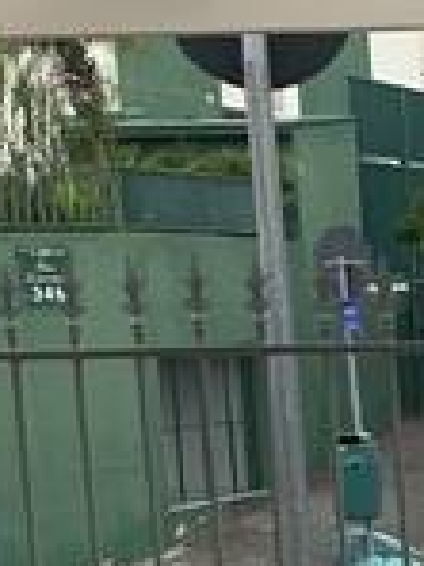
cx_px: 943
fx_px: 3103
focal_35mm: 190
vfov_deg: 9.8
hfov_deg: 7.4
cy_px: 1048
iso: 25
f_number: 1.8
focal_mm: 4.25
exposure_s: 1/455
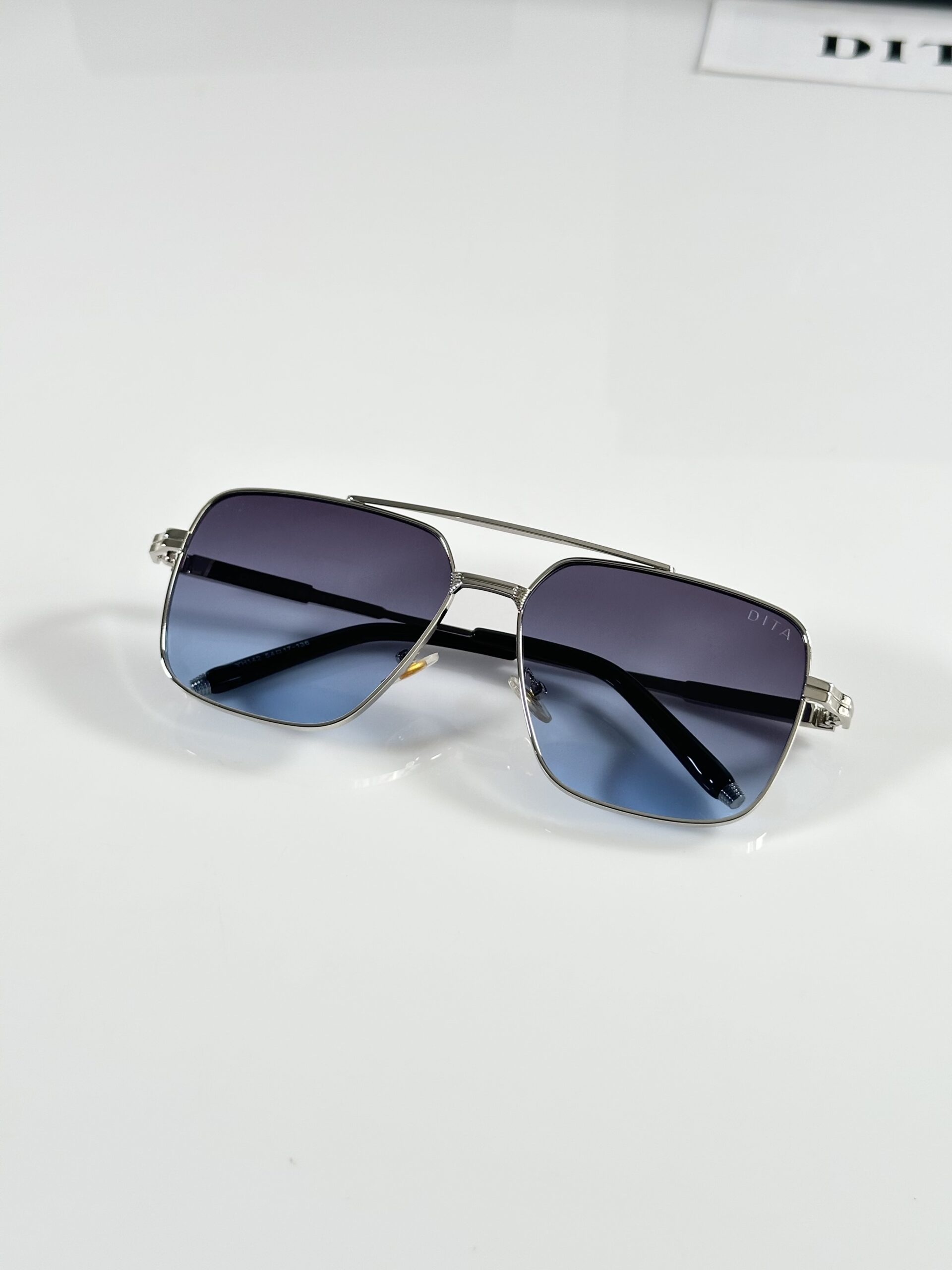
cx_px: 476
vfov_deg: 39.7
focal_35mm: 48
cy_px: 635
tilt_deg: -43.7
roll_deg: -0.2
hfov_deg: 30.3
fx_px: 1760
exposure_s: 1/100
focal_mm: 6.86
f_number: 1.78
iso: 80
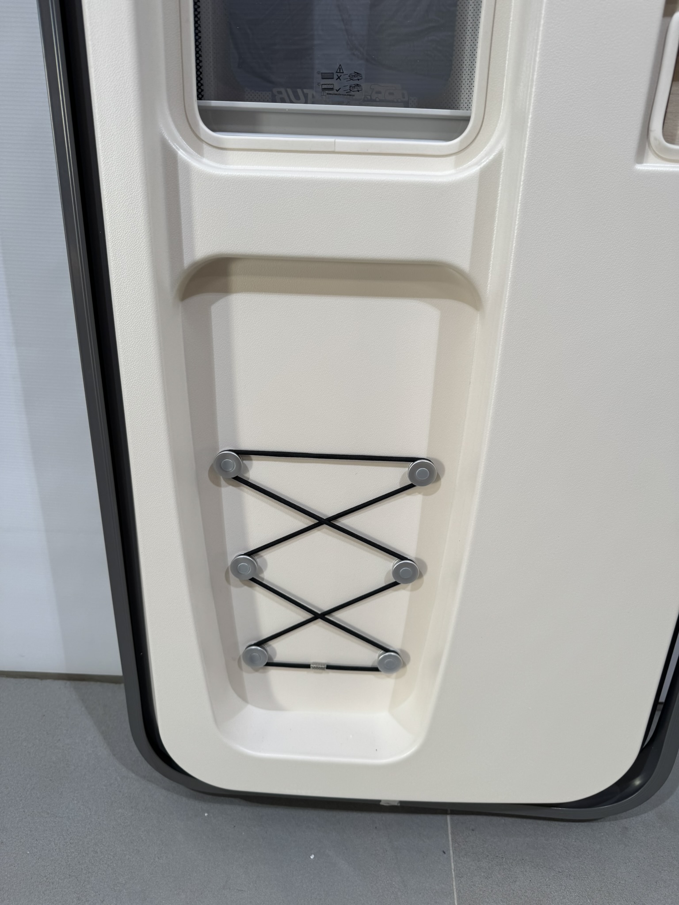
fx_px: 628
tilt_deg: -24.4
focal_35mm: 24
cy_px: 452
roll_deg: -0.1
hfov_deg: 56.8
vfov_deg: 71.6
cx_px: 340
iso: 64
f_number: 1.78
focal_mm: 6.76
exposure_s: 1/207
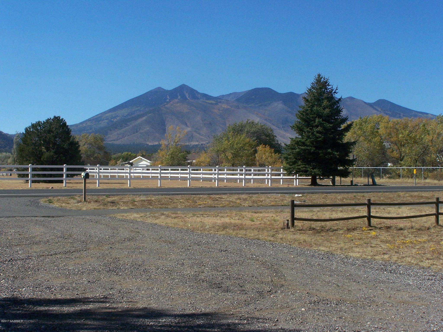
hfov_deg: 29.0
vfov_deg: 21.9
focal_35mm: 67
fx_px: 857
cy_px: 166
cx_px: 222
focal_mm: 11.1
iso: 80
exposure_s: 1/640
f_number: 4.5
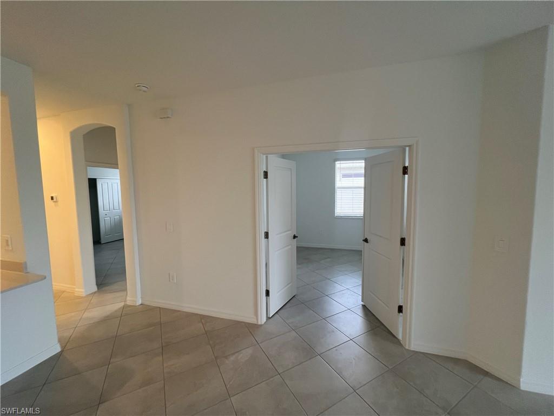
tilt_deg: -5.5
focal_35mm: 13
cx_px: 277
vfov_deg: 89.9
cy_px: 208
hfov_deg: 106.2
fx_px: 208
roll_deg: +0.4
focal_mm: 1.57
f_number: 1.8
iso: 200
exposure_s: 1/120
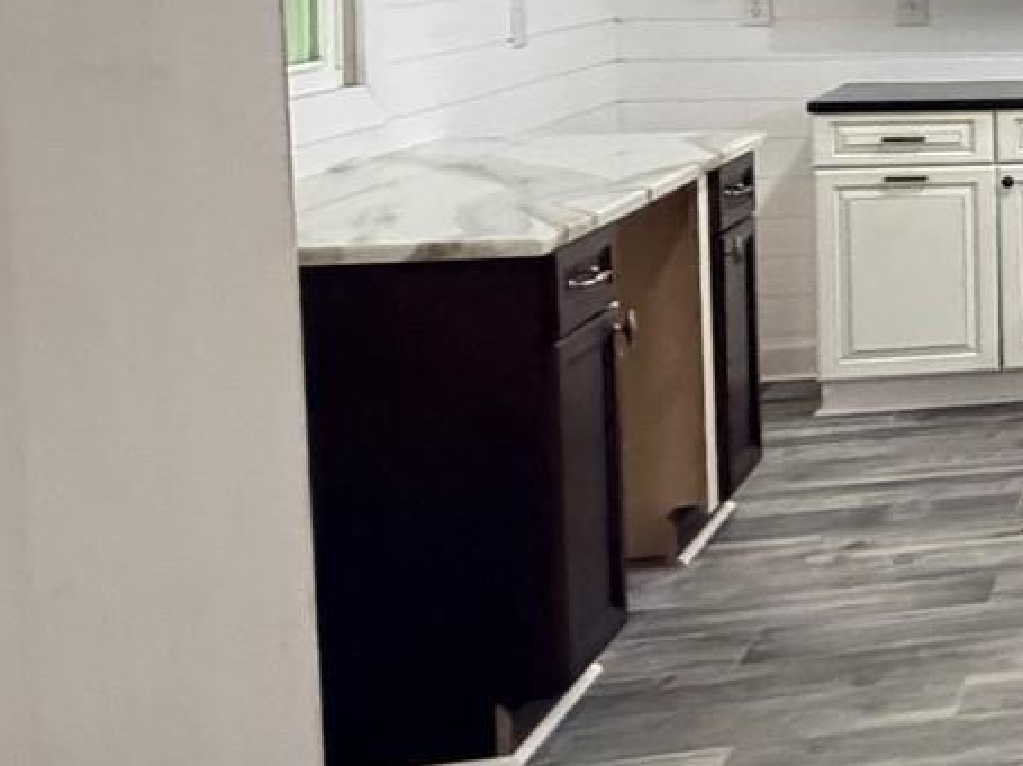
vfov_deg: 22.6
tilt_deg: -1.6
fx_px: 1861
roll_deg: -0.1
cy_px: 49
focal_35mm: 63
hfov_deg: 19.5
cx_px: 1990
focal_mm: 2.22
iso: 500
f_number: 2.2
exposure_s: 1/60
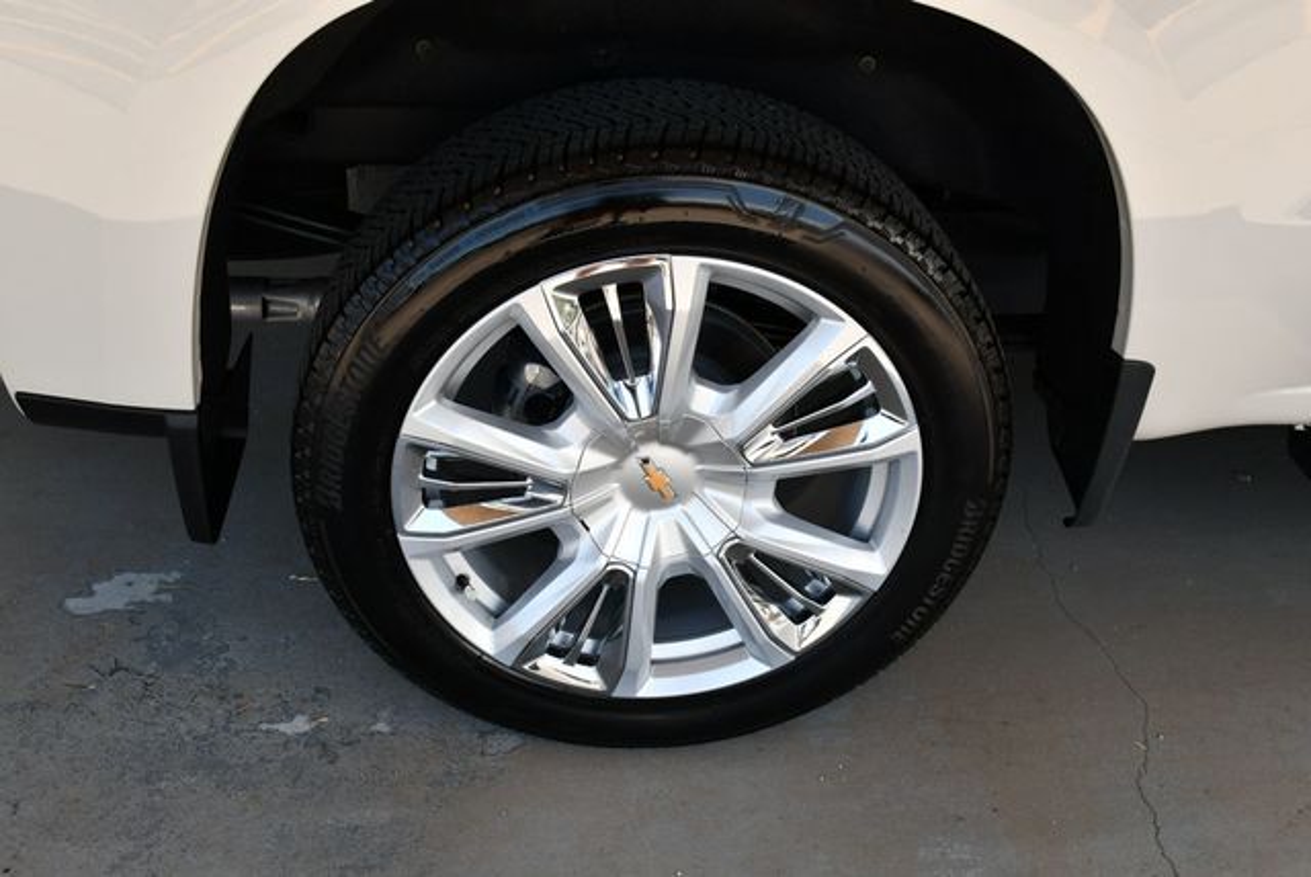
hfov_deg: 53.1
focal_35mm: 36
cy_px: 438
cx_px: 656
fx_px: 1312
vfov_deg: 36.9
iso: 220
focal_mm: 18
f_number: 5.6
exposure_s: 1/250
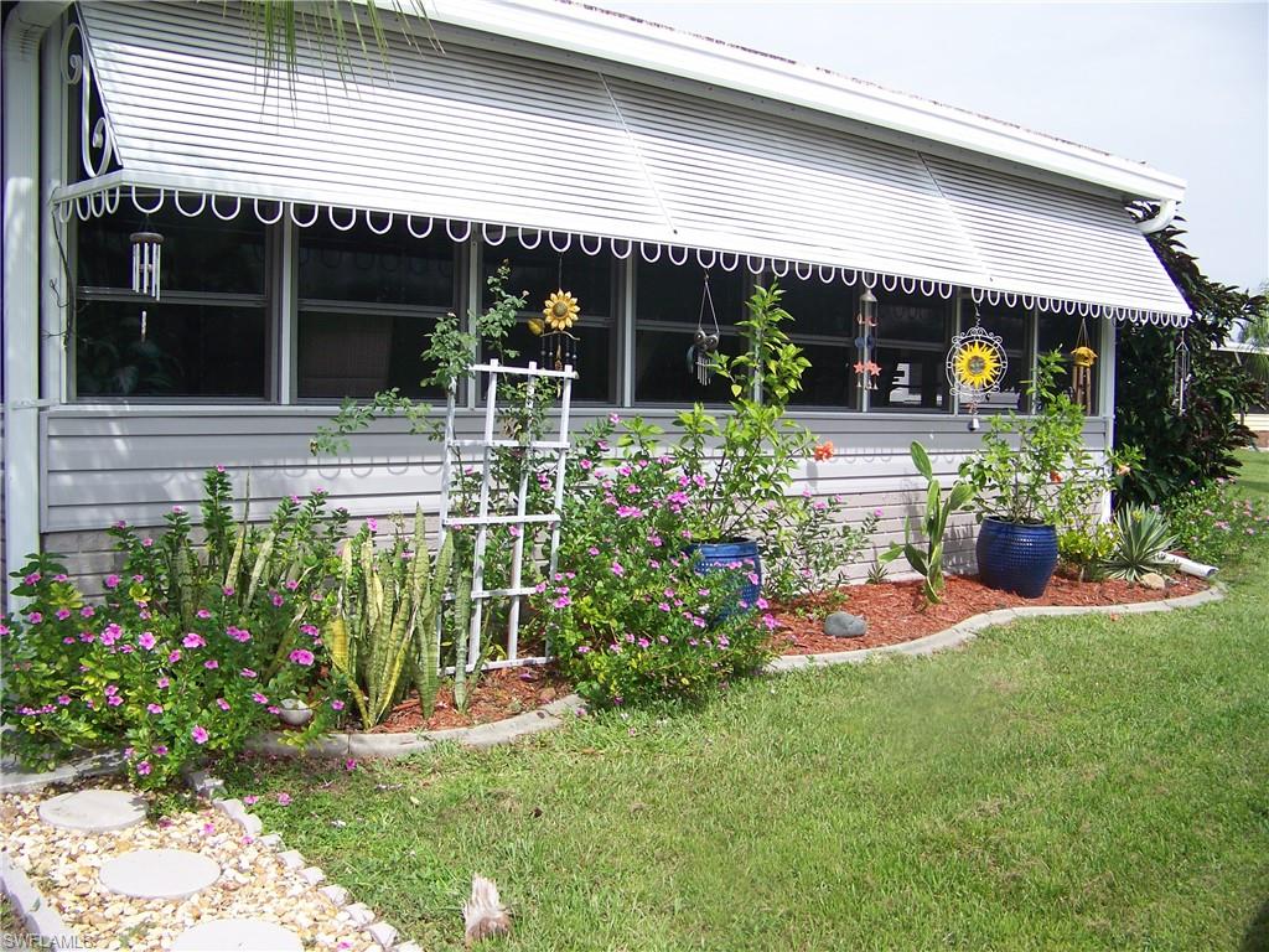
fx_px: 1320
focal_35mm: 36
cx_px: 634
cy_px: 476
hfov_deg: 51.4
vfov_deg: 39.7
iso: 64
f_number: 2.8
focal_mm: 5.85
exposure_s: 1/800
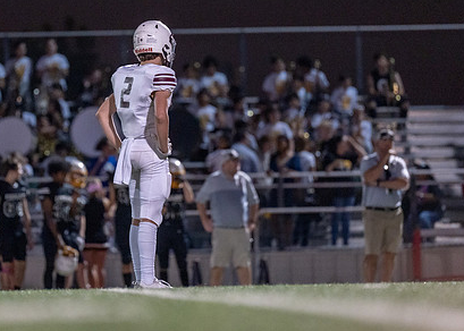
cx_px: 170
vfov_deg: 4.0
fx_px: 4770
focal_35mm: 362
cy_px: 147
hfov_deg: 5.6
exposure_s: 1/1000
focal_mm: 200
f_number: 2.8
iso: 2000
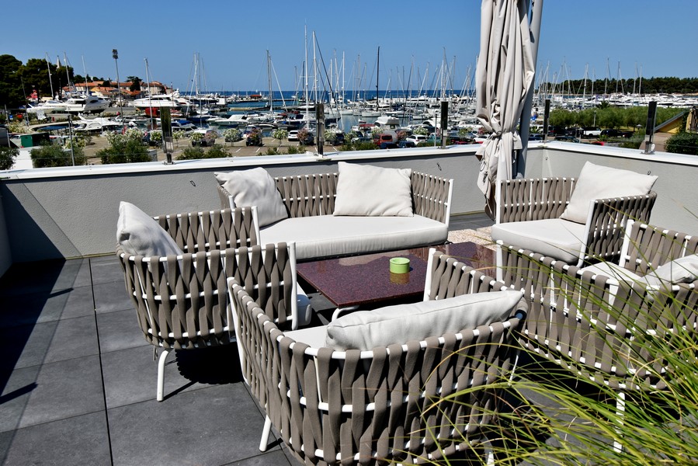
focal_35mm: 30
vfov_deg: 43.6
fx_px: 582
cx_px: 349
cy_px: 233
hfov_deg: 61.9
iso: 200
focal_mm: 20
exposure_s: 1/500
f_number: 11
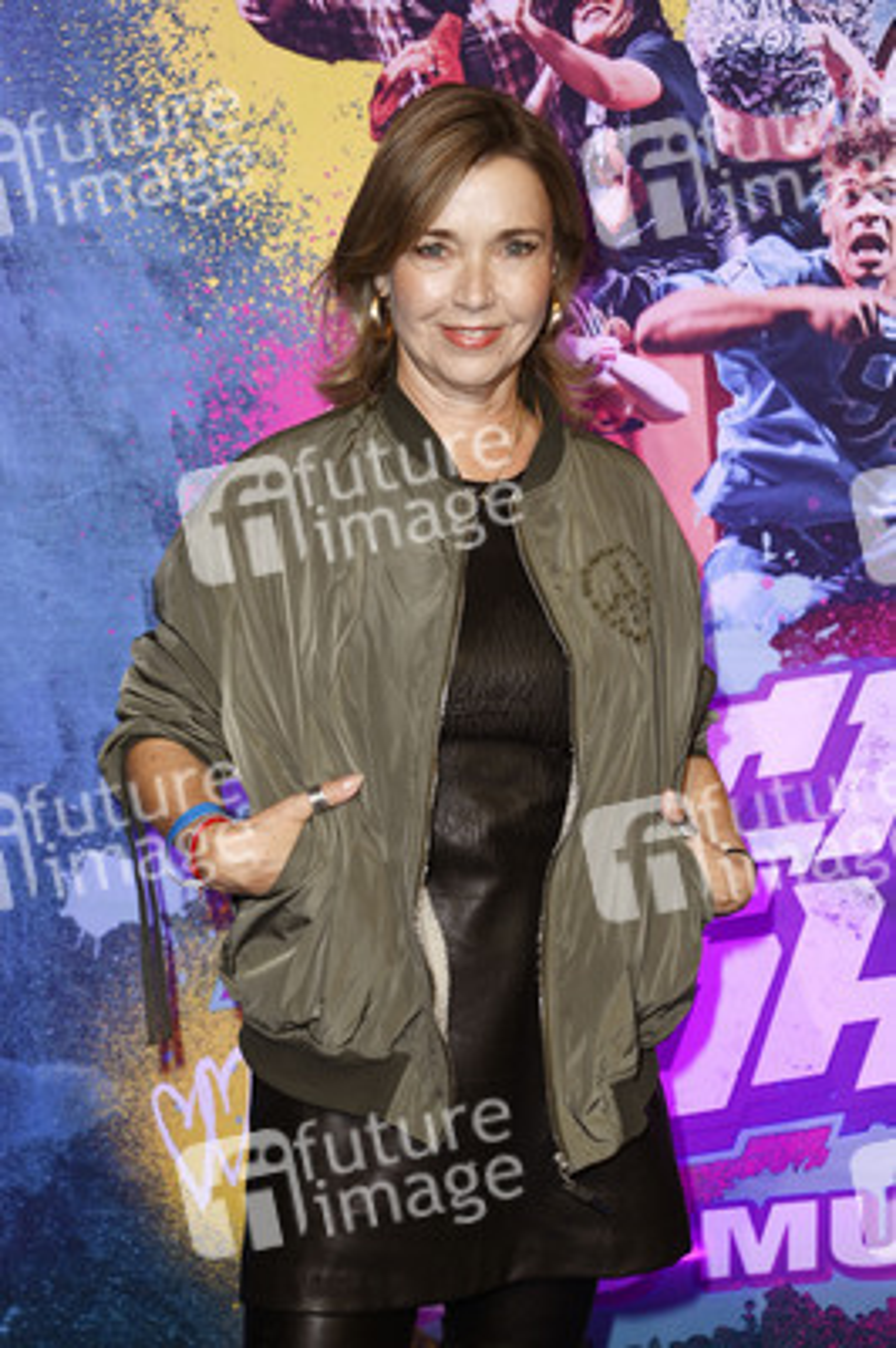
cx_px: 448
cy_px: 674
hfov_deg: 20.0
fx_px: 2543
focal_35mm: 68
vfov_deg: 29.7
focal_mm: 68
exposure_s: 1/250
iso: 1250
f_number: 5
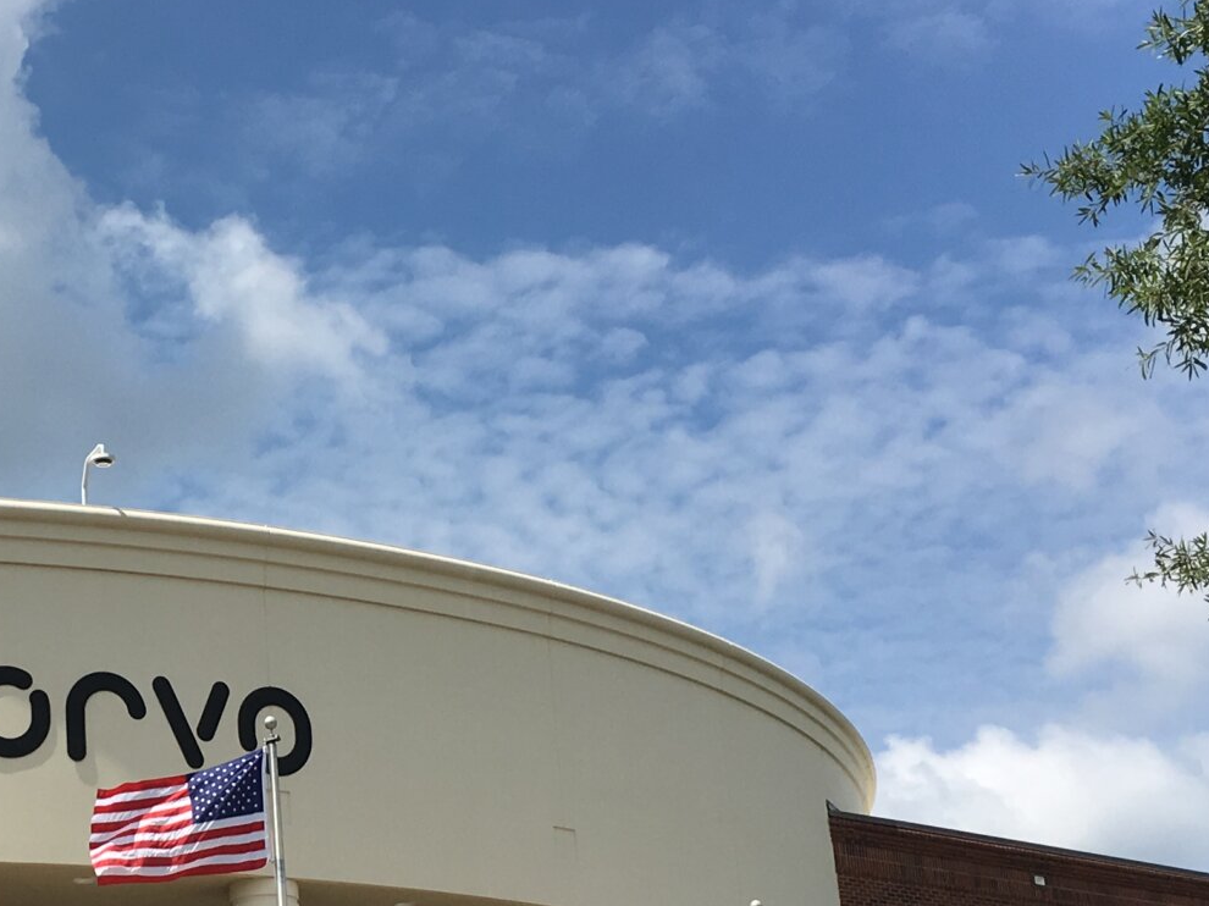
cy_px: 750
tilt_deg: +15.7
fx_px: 2619
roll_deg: -0.9
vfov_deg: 19.4
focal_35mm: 75
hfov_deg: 25.0
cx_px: 62
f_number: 2.2
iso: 25
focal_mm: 4.15
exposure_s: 1/2747
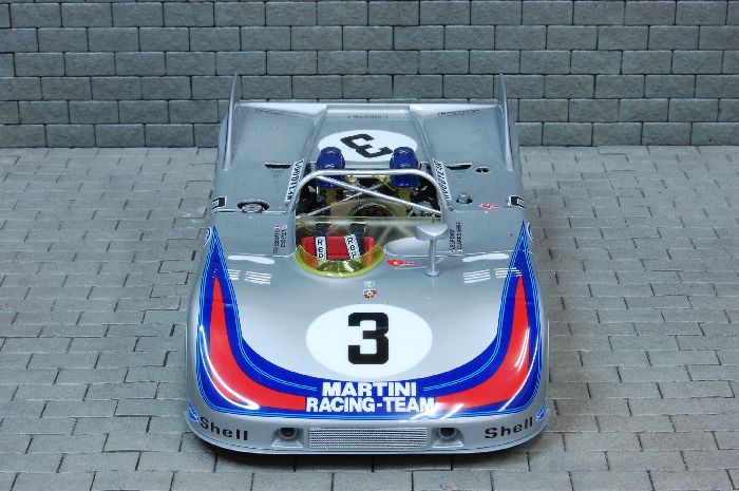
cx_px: 370
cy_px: 246
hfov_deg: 24.6
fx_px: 1692
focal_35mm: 82
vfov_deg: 16.5
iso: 200
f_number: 36
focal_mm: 55
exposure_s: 3
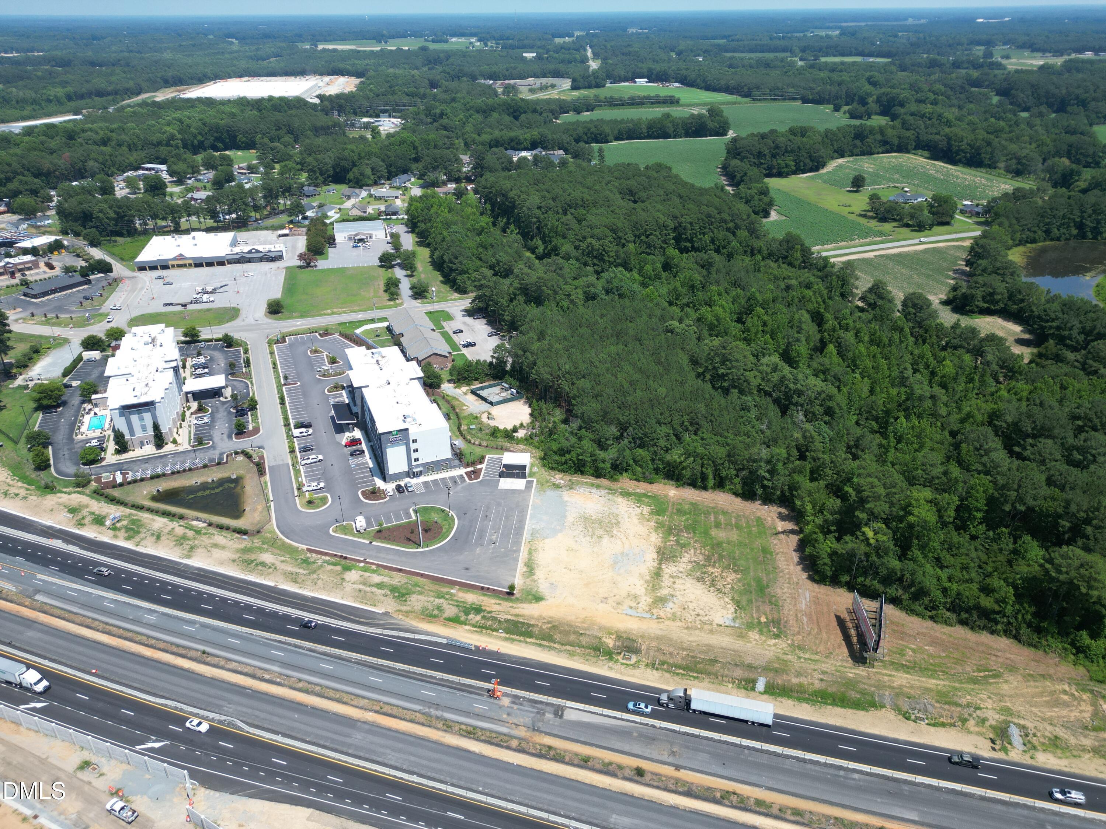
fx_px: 767
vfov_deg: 56.8
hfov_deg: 71.6
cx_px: 553
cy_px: 414
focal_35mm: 24
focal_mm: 6.72
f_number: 1.7
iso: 110
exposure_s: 1/2000
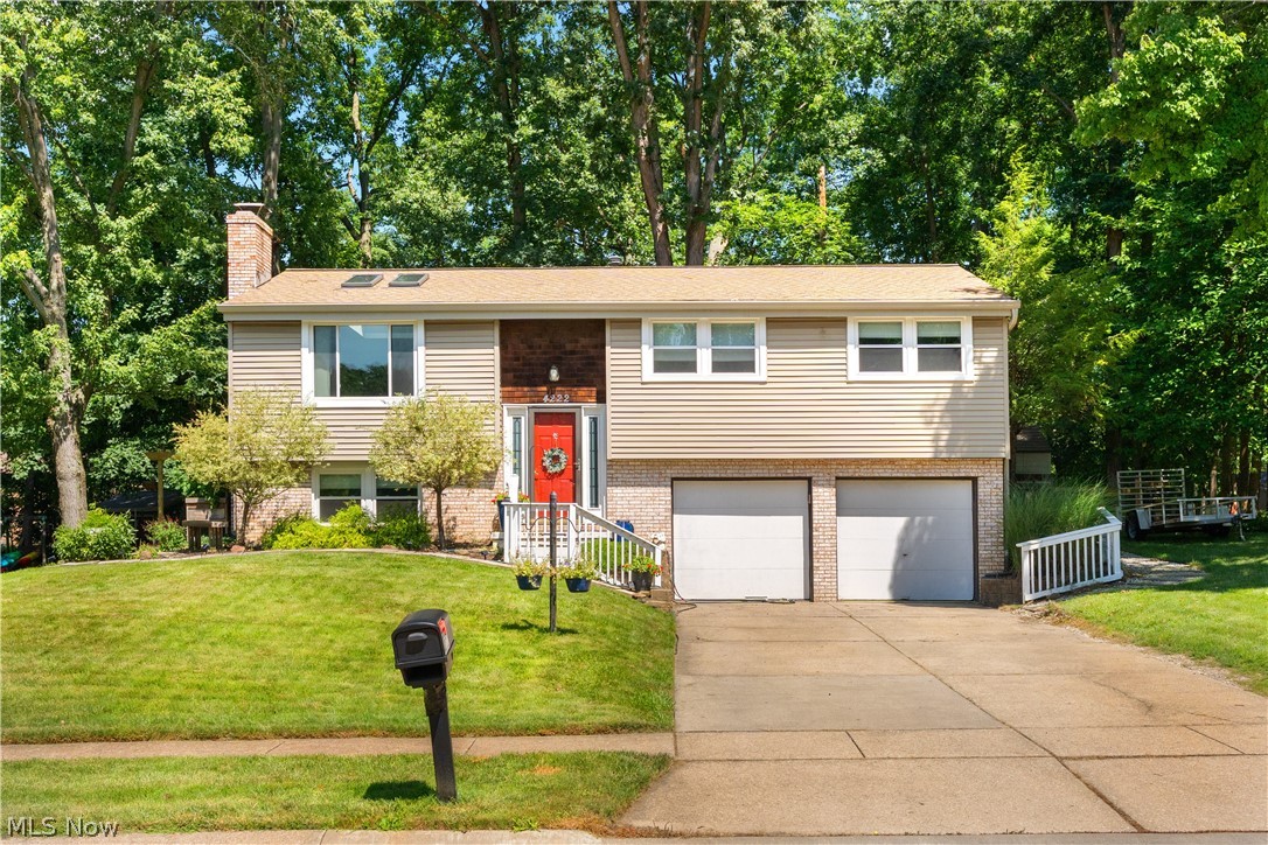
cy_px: 422
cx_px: 634
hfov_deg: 51.9
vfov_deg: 35.9
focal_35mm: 37
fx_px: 1303
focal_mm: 25
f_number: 8
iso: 400
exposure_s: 1/100
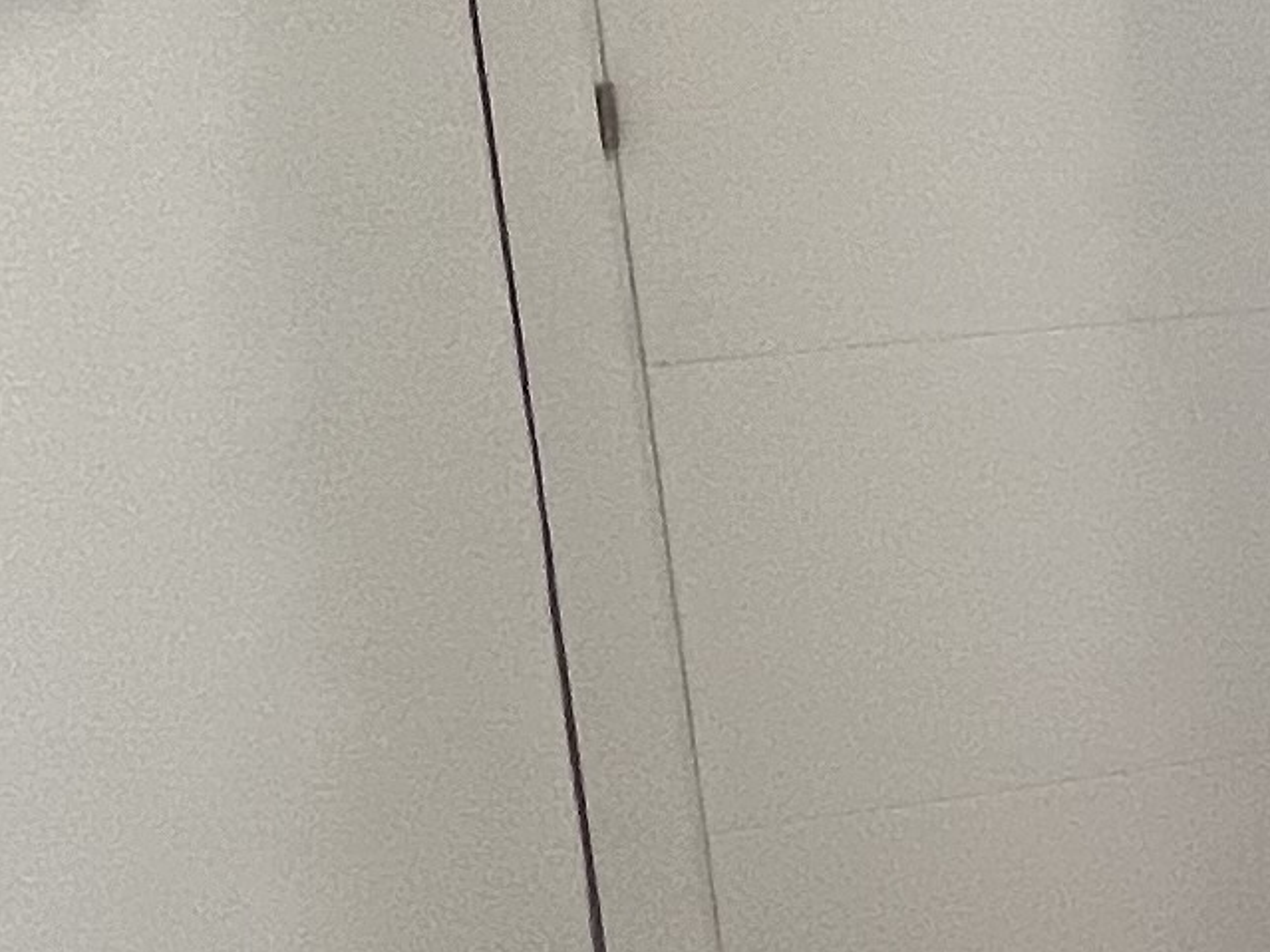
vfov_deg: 17.7
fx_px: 3008
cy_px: 95
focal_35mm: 82
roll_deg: -0.2
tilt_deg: -9.0
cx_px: 3305
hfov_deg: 13.6
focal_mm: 1.57
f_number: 1.8
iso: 125
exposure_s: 1/100
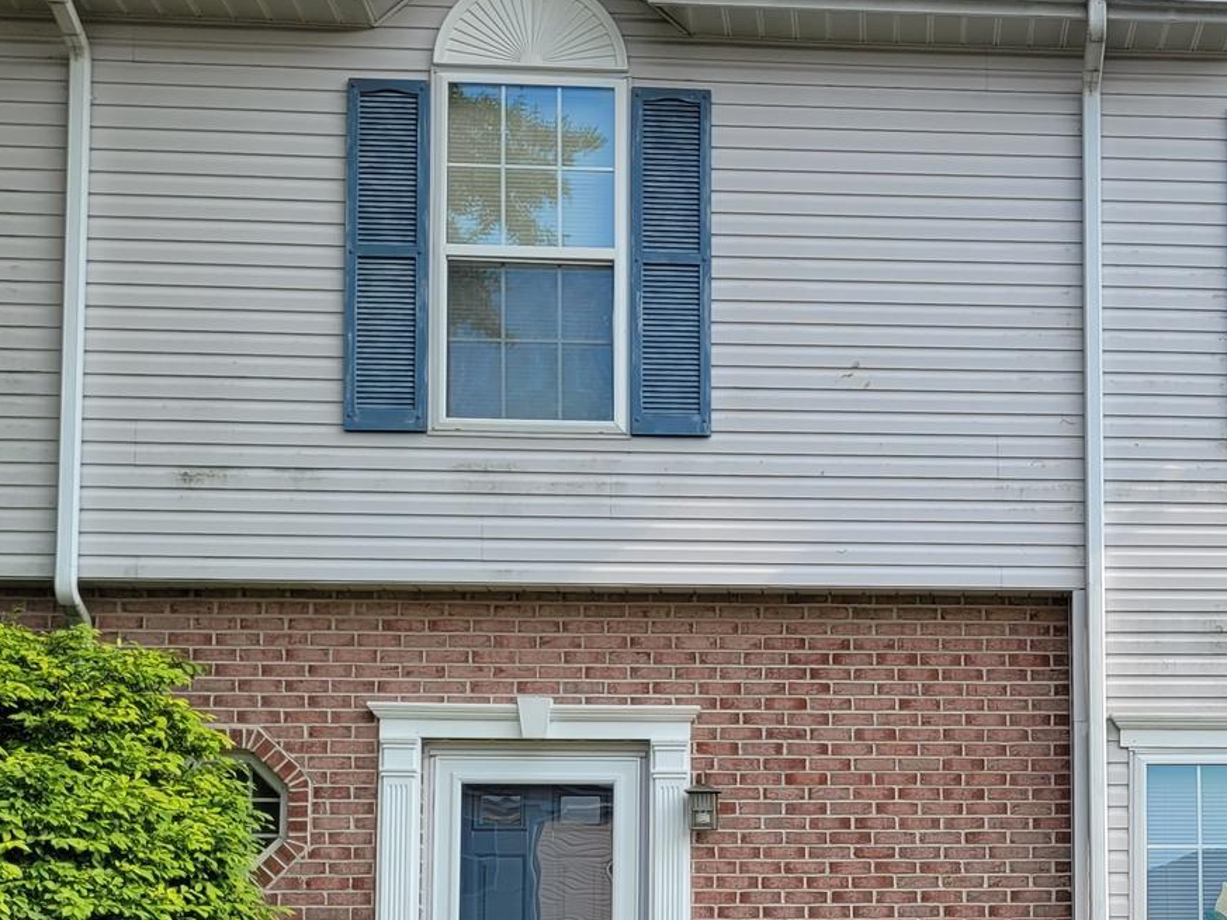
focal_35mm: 61
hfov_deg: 30.6
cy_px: 839
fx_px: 2163
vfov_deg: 23.4
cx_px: 1037
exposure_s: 1/1521
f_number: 1.8
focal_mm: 5.4
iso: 40
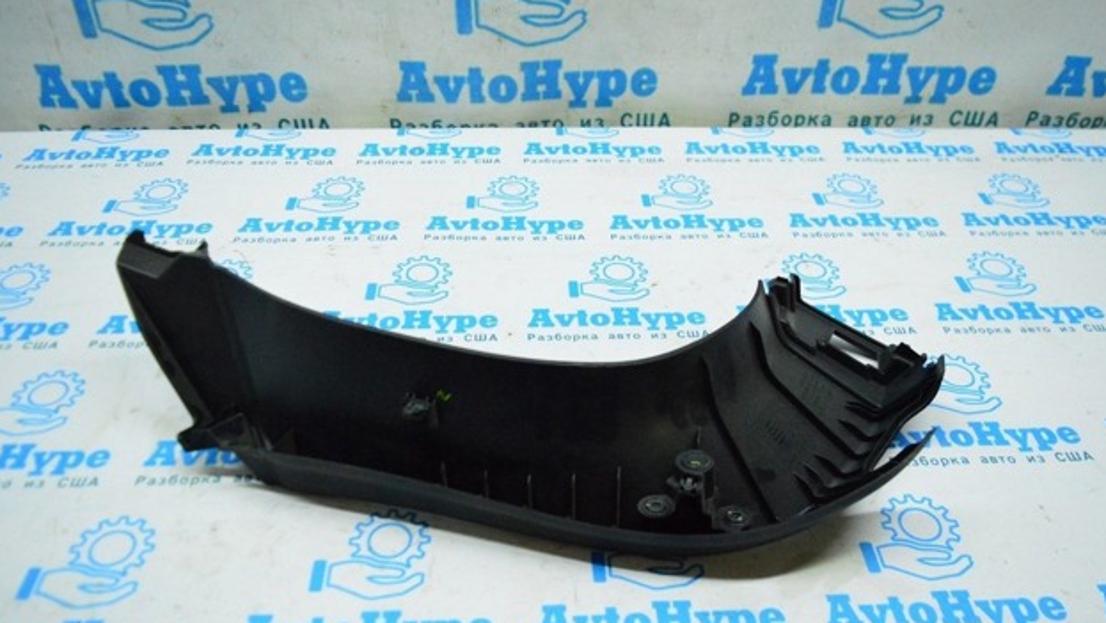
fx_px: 851
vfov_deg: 40.1
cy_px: 368
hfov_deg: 66.0
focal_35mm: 29
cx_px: 549
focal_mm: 18
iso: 6400
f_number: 4
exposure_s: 1/800
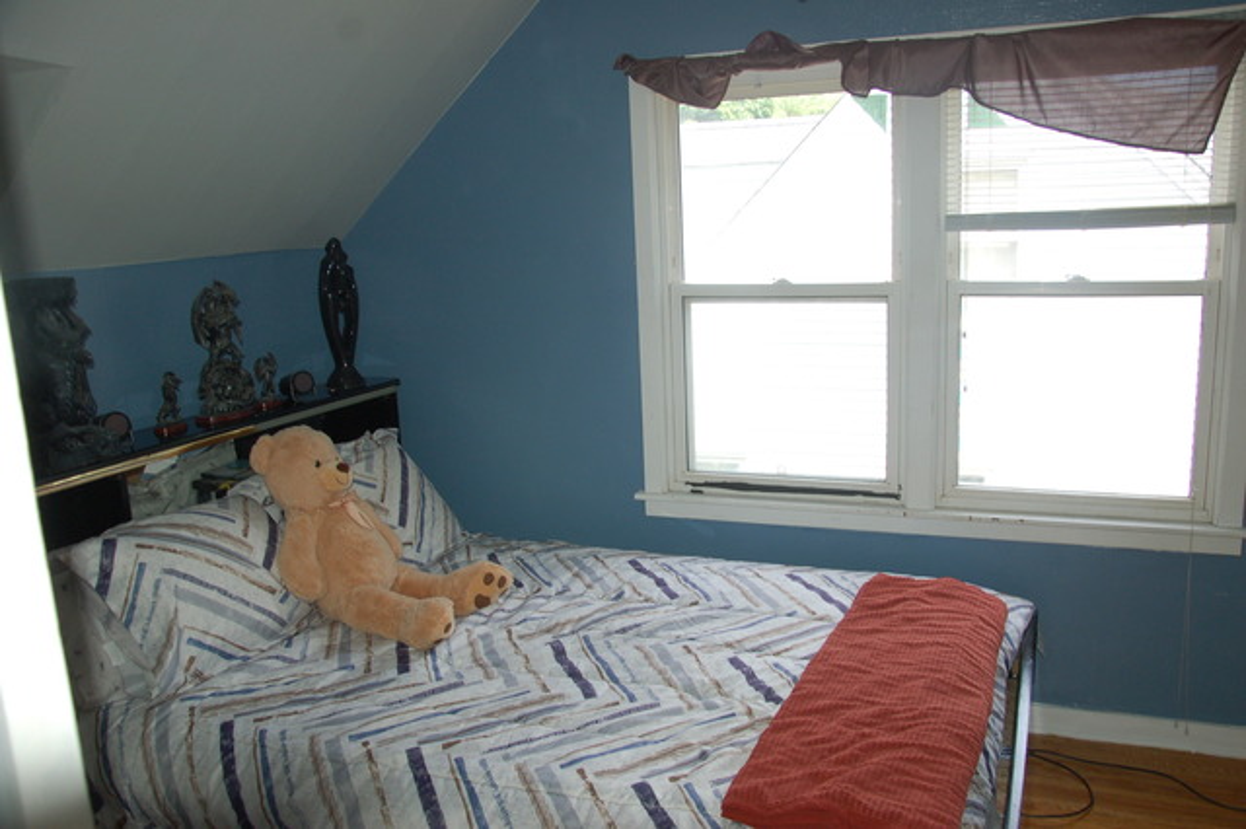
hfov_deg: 67.4
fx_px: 934
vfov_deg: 47.9
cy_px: 414
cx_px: 623
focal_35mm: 27
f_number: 3.8
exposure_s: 1/200
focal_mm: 18
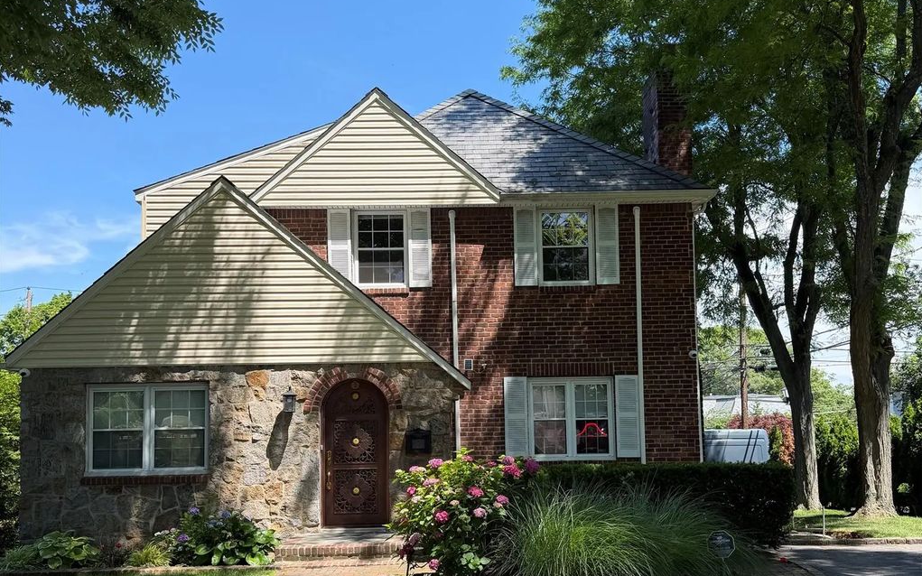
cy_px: 372
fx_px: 854
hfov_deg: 56.7
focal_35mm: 34
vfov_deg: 37.0
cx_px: 461
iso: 80
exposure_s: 1/1653
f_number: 1.78
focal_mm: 6.76
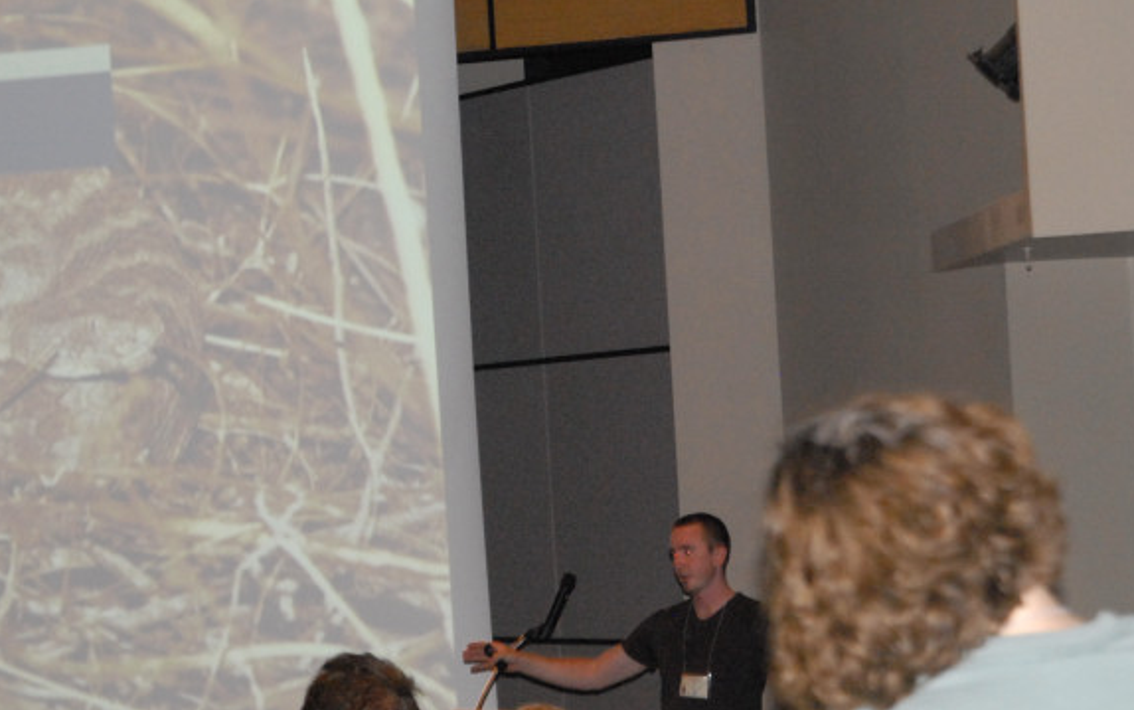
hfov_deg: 14.8
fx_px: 4358
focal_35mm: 141
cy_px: 262
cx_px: 419
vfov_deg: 9.3
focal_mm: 66
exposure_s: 1/30
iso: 1600
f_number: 5.6
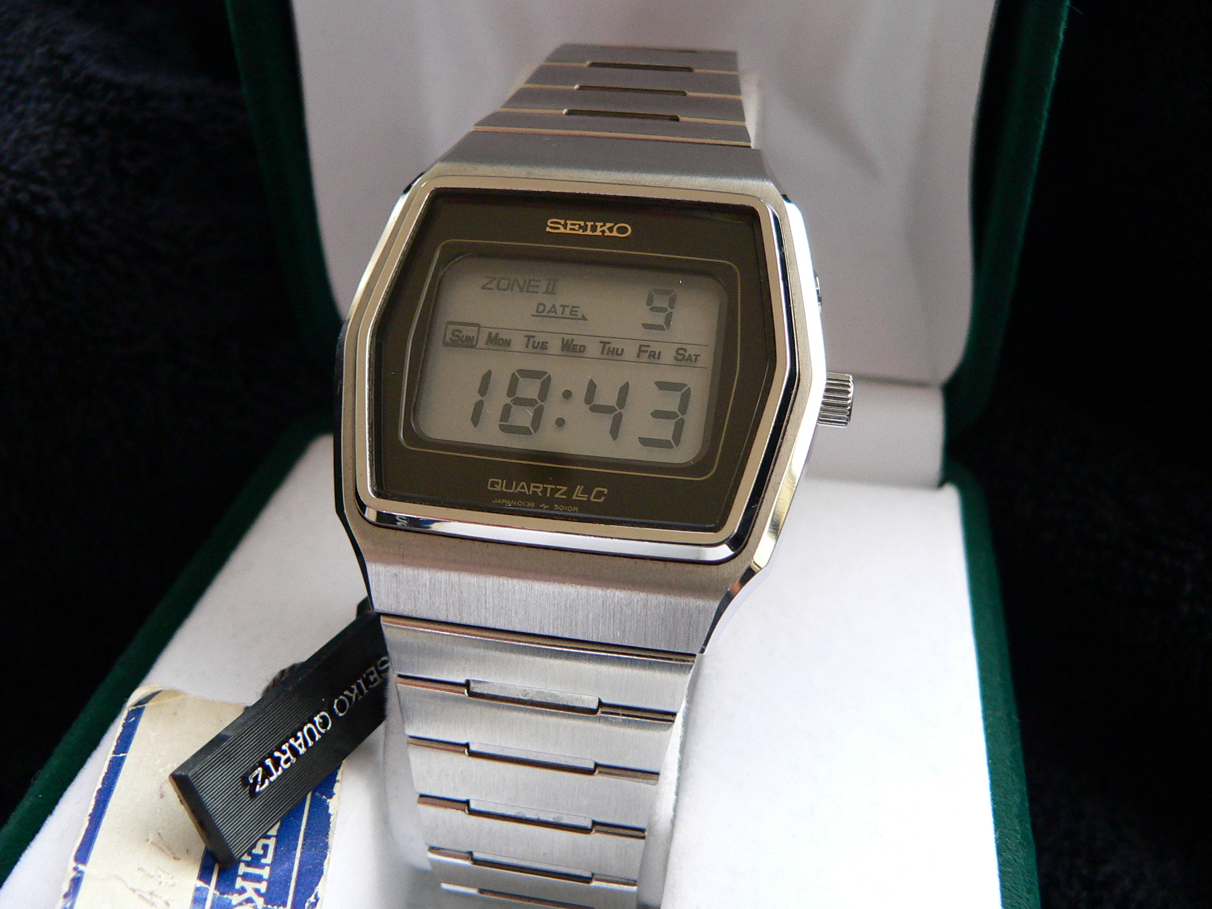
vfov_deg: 39.7
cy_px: 454
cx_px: 606
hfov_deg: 51.4
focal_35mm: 36
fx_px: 1260
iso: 200
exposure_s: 1/10
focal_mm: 6
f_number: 2.8
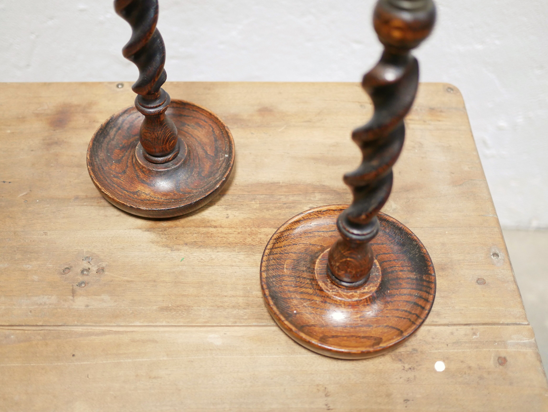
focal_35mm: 40
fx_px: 633
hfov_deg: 46.8
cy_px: 206
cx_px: 274
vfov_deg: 36.0
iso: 1250
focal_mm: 20
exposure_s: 1/60
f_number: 1.7
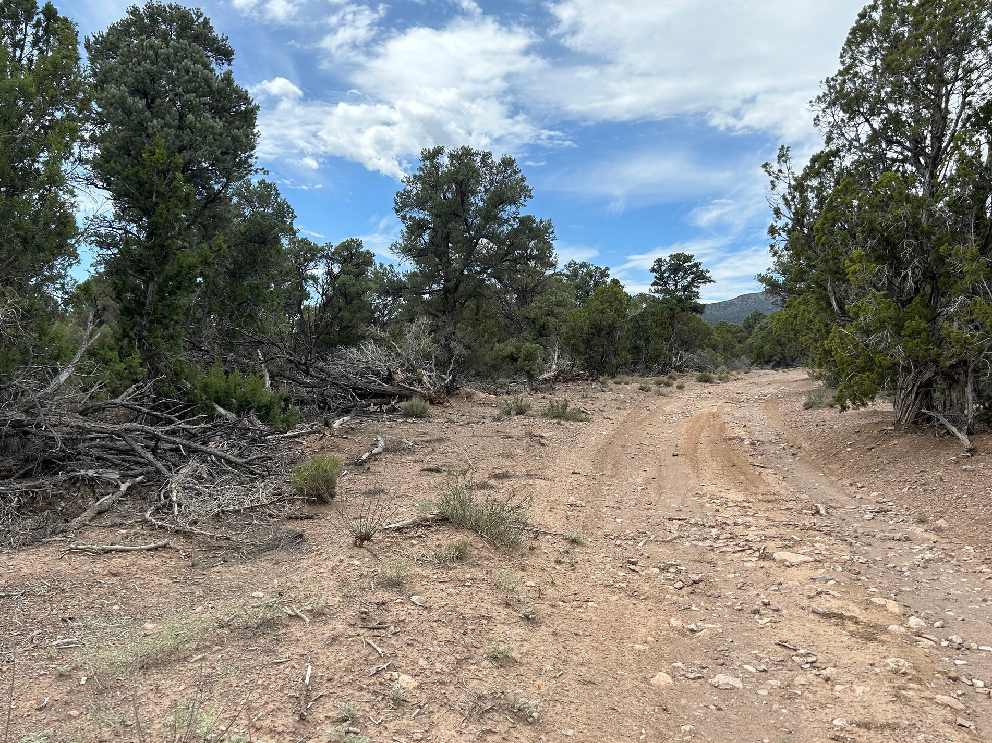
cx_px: 486
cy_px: 365
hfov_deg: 63.4
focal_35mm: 28
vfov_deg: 49.7
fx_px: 802
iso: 50
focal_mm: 5.7
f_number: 1.5
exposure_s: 1/3571
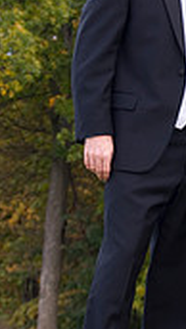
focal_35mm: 197
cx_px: 189
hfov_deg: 6.2
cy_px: 117
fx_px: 1724
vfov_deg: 10.9
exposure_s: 1/125
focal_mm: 48
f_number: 5.6
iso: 360
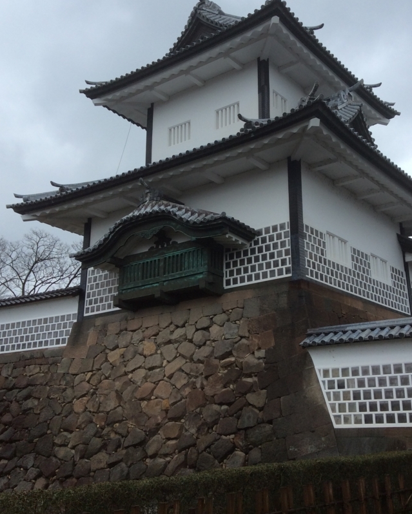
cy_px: 243
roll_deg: +0.1
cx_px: 238
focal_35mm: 40
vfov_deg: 45.8
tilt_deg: +17.0
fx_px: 609
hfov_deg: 37.3
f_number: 2.4
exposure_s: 1/384
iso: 32
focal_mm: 3.3
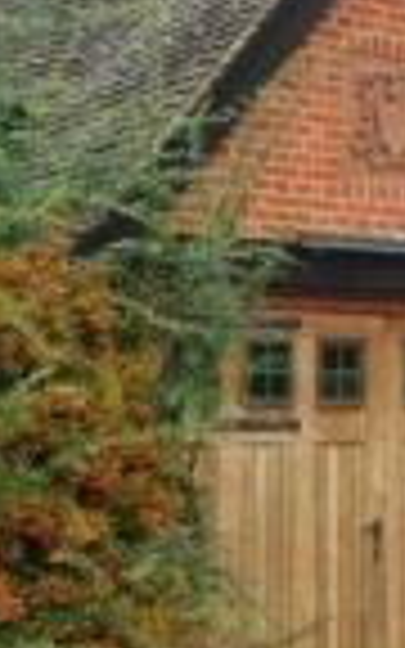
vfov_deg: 22.8
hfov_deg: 12.5
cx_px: 832
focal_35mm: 91
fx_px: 1607
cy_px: 254
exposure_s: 1/60
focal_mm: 18
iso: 100
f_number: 8
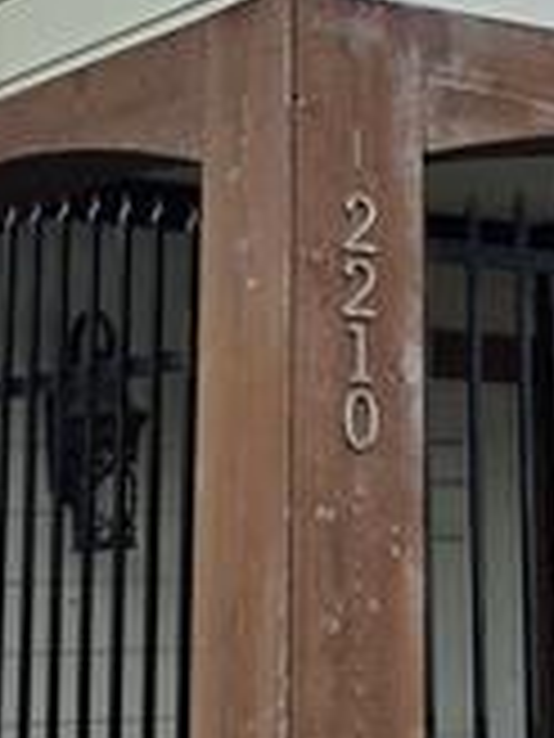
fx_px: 2305
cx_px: 392
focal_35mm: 108
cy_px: 274
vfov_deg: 18.2
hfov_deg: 13.7
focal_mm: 6.25
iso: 80
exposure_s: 1/1978
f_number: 1.7
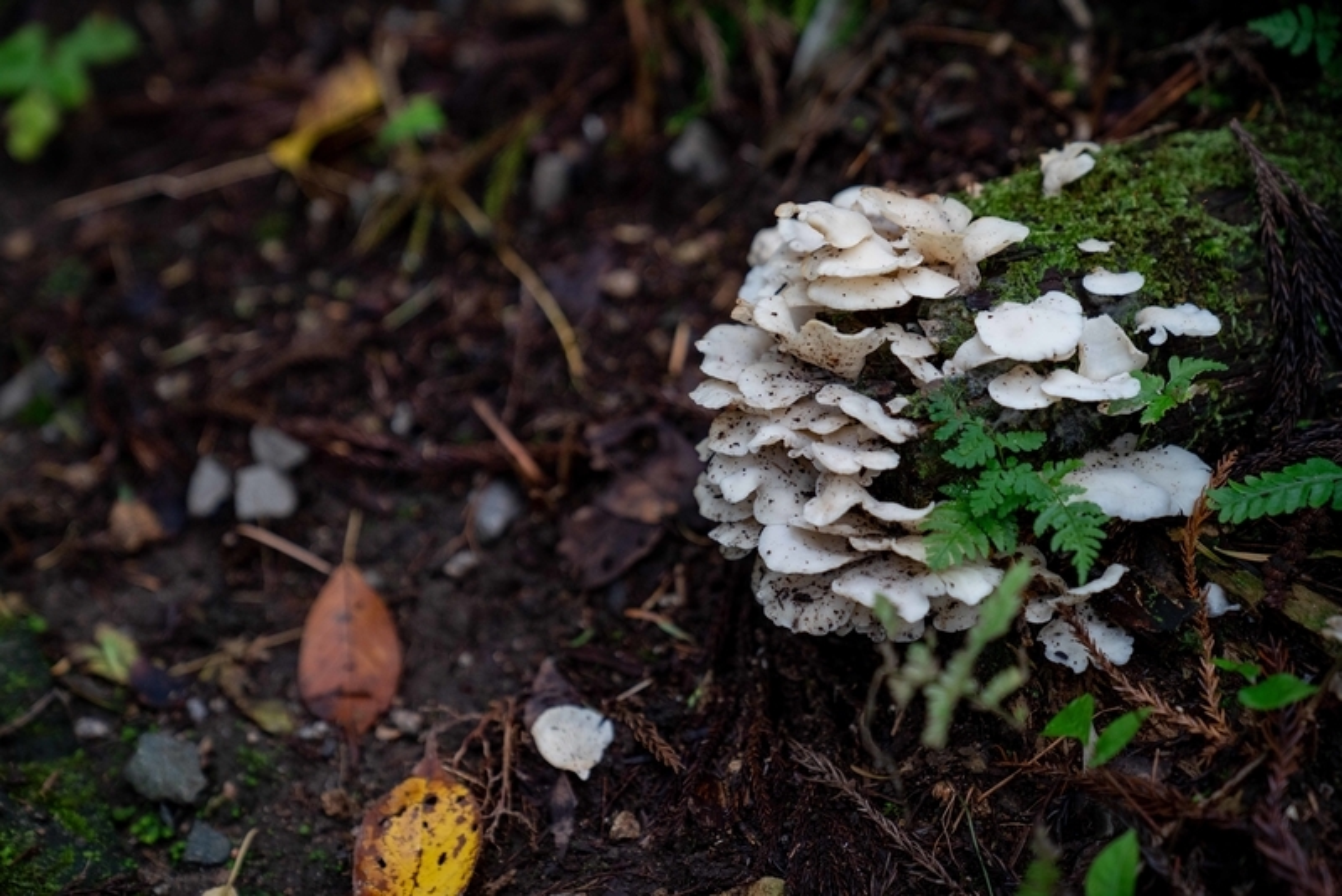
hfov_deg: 29.2
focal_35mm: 69
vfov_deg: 19.7
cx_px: 671
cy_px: 448
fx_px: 2573
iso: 800
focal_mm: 69
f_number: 2.8
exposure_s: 1/200
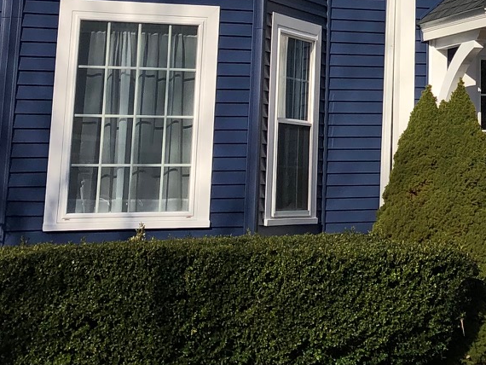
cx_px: 583
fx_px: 1391
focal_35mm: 99
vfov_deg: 14.1
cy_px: -158
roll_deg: +0.2
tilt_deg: +15.2
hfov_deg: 18.8
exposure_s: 1/2525
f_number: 1.8
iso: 20
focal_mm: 3.99
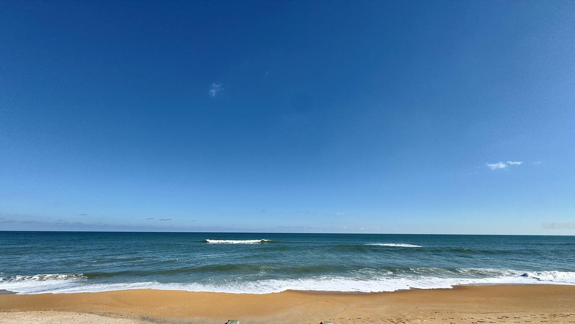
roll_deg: -0.9
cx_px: 276
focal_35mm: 16
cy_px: 225
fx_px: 244
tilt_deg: +1.1
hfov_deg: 99.3
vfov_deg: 64.7
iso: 50
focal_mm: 2.22
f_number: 2.2
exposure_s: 1/3390
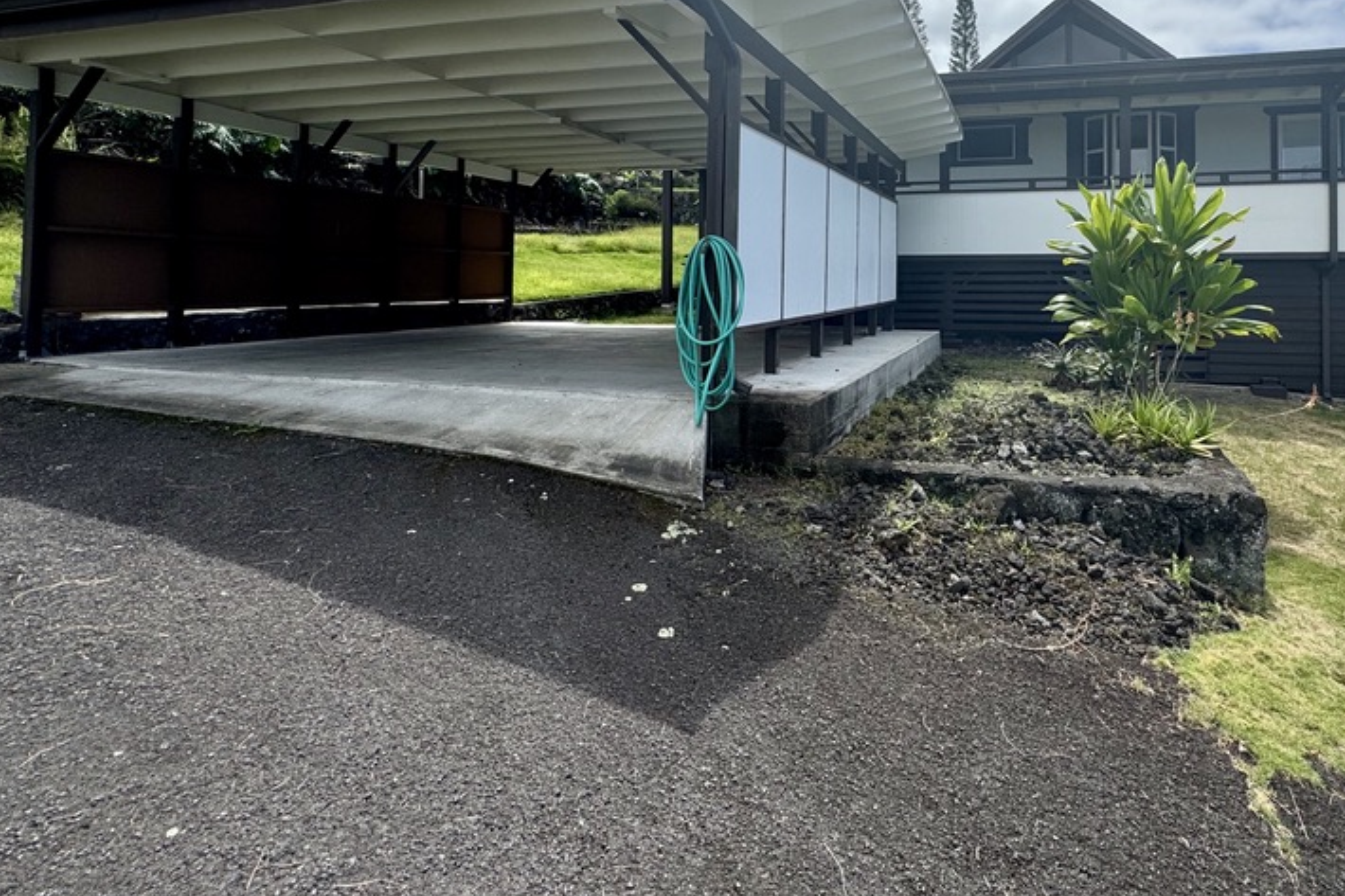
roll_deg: -0.3
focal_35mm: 21
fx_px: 784
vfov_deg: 57.5
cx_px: 826
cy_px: 265
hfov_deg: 80.0
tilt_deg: +1.1
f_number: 2.2
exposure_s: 1/2415
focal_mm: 2.22
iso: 50
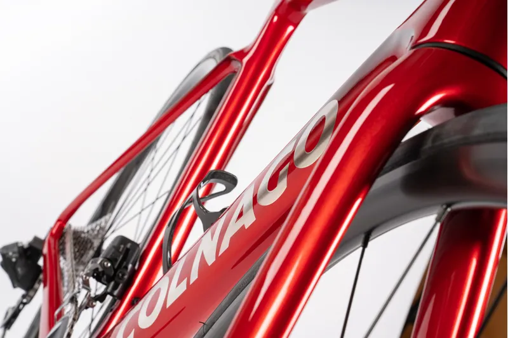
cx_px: 254
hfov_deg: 28.8
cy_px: 169
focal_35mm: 70
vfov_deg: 19.4
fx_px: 988
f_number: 16
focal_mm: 70
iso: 100
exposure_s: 1/160
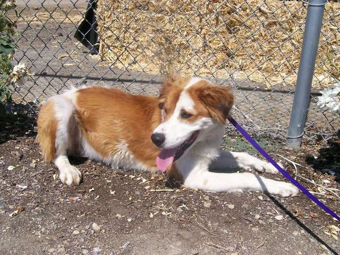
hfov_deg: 51.4
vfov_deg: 39.7
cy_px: 128
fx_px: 354
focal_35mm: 36
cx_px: 170
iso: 80
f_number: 4.8
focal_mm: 6
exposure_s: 1/805
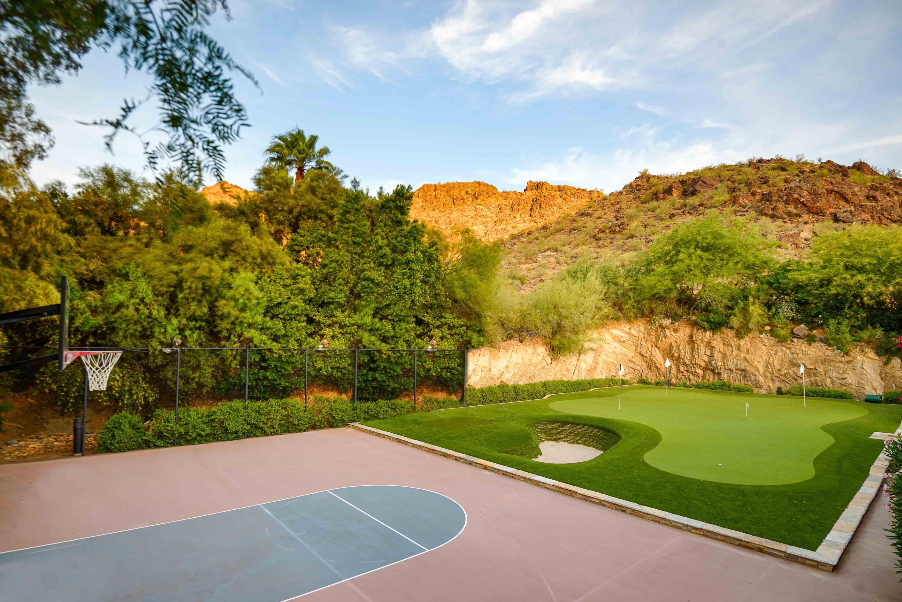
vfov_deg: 70.4
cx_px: 424
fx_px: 426
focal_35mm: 17
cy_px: 319
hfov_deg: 93.2
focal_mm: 16
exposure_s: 1/25
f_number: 7.1
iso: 250
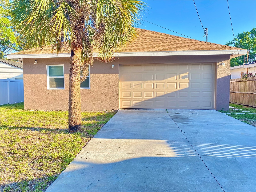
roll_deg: +0.9
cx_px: 128
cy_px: 96
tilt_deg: -2.4
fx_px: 192
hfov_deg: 67.3
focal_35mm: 26
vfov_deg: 53.1
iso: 32
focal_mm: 4.25
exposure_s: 1/279
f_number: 1.8
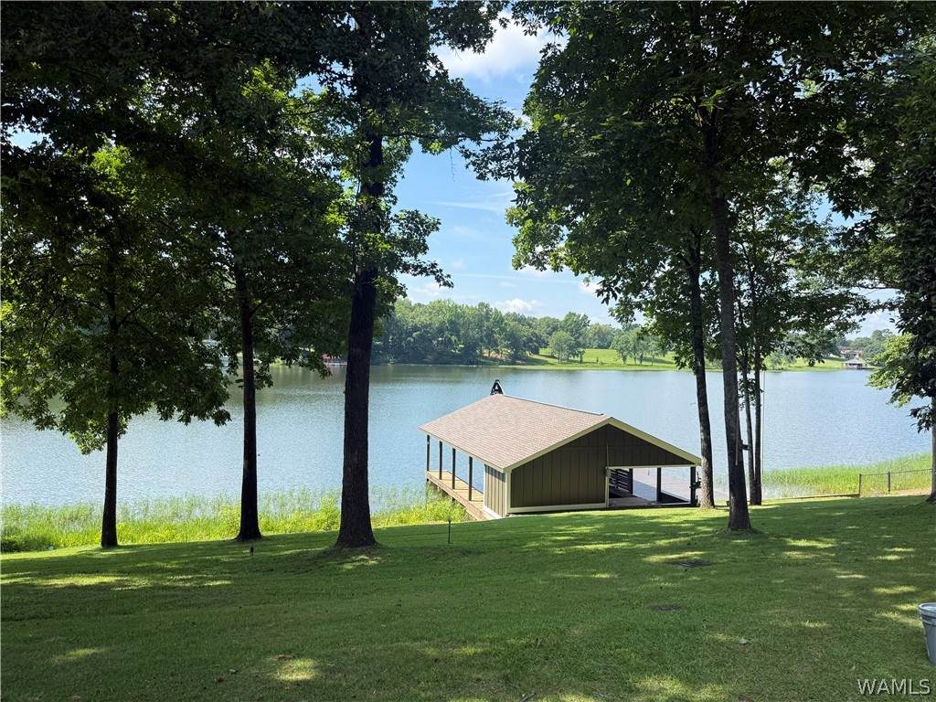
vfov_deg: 56.8
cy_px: 351
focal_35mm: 24
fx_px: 649
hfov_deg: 71.6
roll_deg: -2.0
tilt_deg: +0.3
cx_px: 468
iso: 80
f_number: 1.78
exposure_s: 1/1812
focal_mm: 6.76
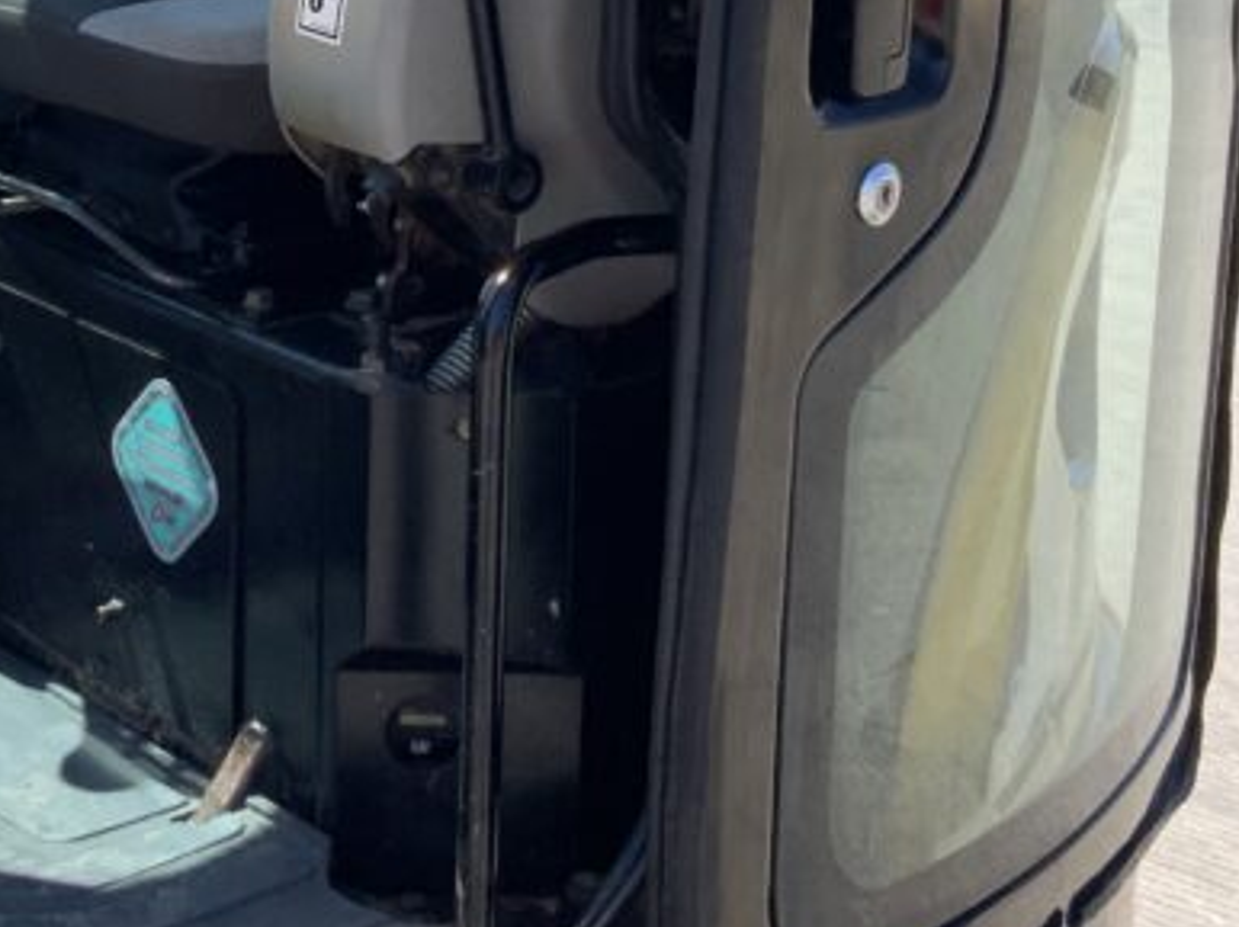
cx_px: 299
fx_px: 2754
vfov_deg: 18.7
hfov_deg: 25.0
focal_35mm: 77
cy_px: 38
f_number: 1.8
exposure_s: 1/683
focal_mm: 3
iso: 16
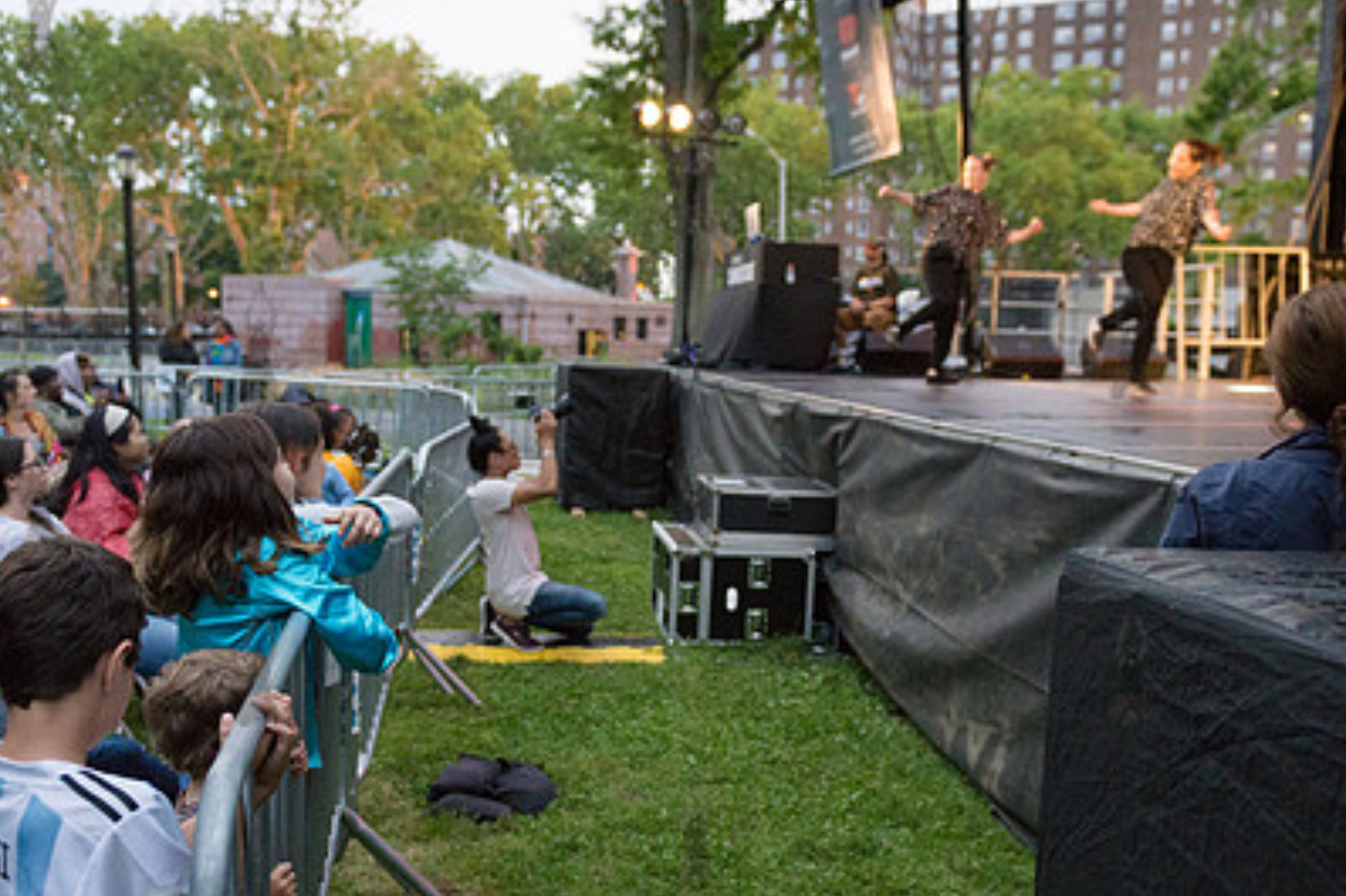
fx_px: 1308
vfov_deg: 37.8
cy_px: 502
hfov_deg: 54.4
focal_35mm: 35
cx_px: 693
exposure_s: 1/1250
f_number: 2.8
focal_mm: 24
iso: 4000
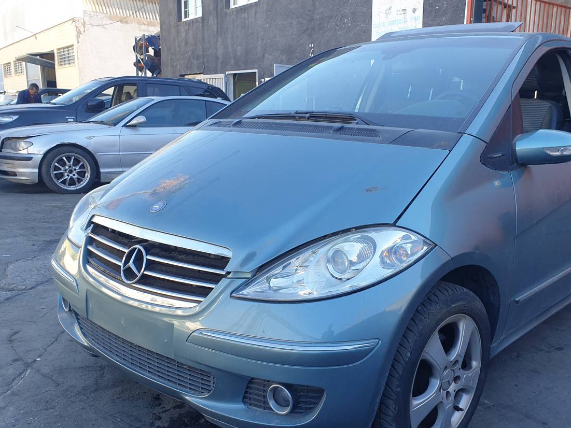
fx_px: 561
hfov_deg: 53.3
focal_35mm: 34
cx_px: 363
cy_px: 237
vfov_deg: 41.7
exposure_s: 1/197
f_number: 2.4
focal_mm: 4.3
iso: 50
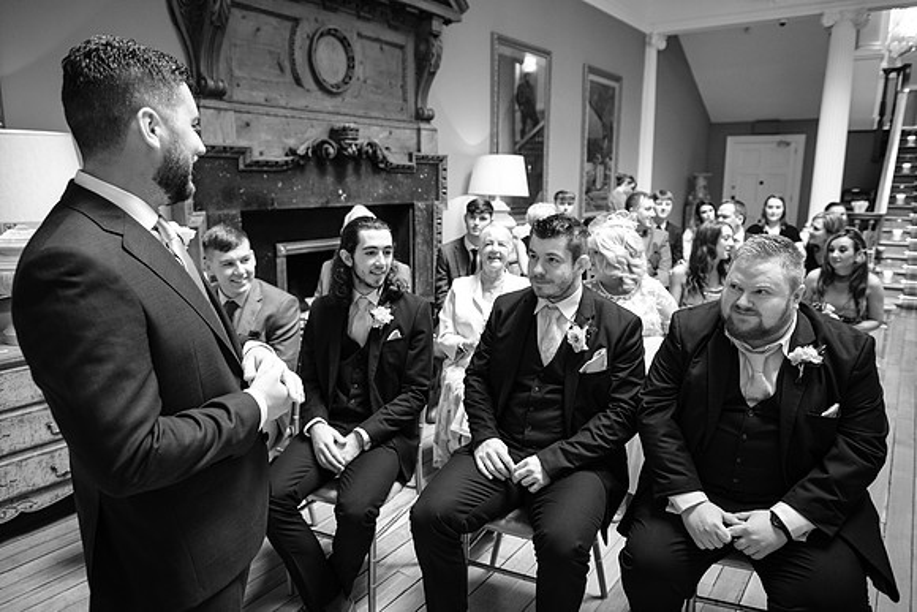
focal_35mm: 24
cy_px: 306
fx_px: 611
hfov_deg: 73.7
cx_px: 458
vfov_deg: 53.2
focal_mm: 16
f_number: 2
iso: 1600
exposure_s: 1/160
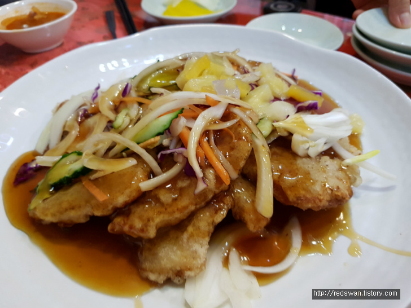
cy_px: 154
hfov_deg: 67.3
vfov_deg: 53.1
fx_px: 309
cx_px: 206
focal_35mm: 26
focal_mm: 4.2
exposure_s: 1/30
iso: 200
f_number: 1.7
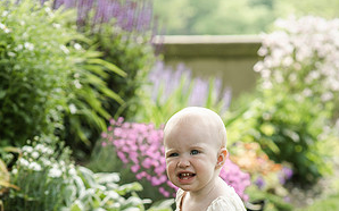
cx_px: 170
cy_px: 244
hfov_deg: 16.0
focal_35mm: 131
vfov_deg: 9.9
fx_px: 1210
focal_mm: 85
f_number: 3.5
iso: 800
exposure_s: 1/2000
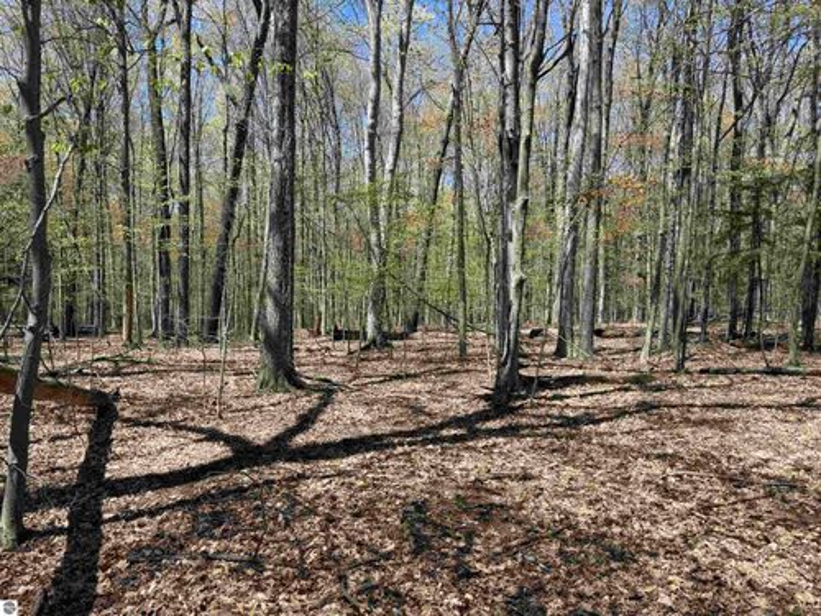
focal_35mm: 24
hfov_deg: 71.6
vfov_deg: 56.8
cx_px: 410
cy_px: 308
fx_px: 569
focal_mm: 6.76
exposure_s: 1/1901
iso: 80
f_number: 1.78
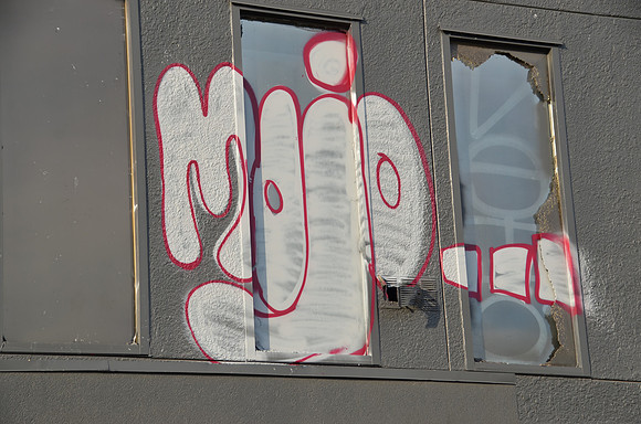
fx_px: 1865
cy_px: 212
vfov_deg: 13.0
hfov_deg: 19.5
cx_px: 320
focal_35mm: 105
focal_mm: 70
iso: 160
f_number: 8
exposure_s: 1/250
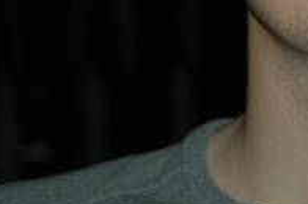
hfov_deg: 6.0
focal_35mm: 343
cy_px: -94
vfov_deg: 4.0
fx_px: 2930
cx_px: 369
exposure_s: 1/60
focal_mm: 70
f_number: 4.5
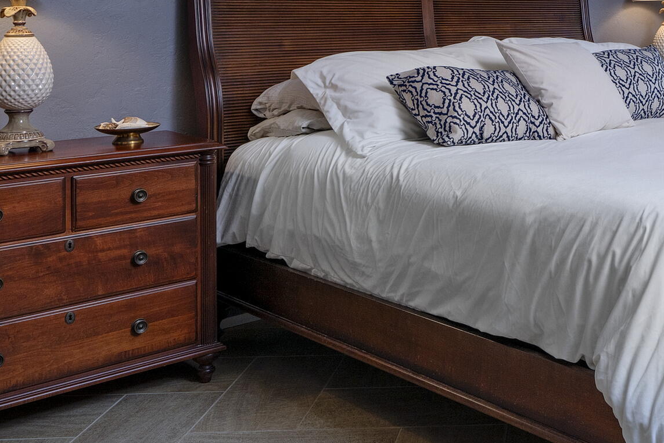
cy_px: 10
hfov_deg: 36.9
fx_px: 904
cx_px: 636
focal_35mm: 49
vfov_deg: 26.2
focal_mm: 20
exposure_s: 1/6
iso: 200
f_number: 11
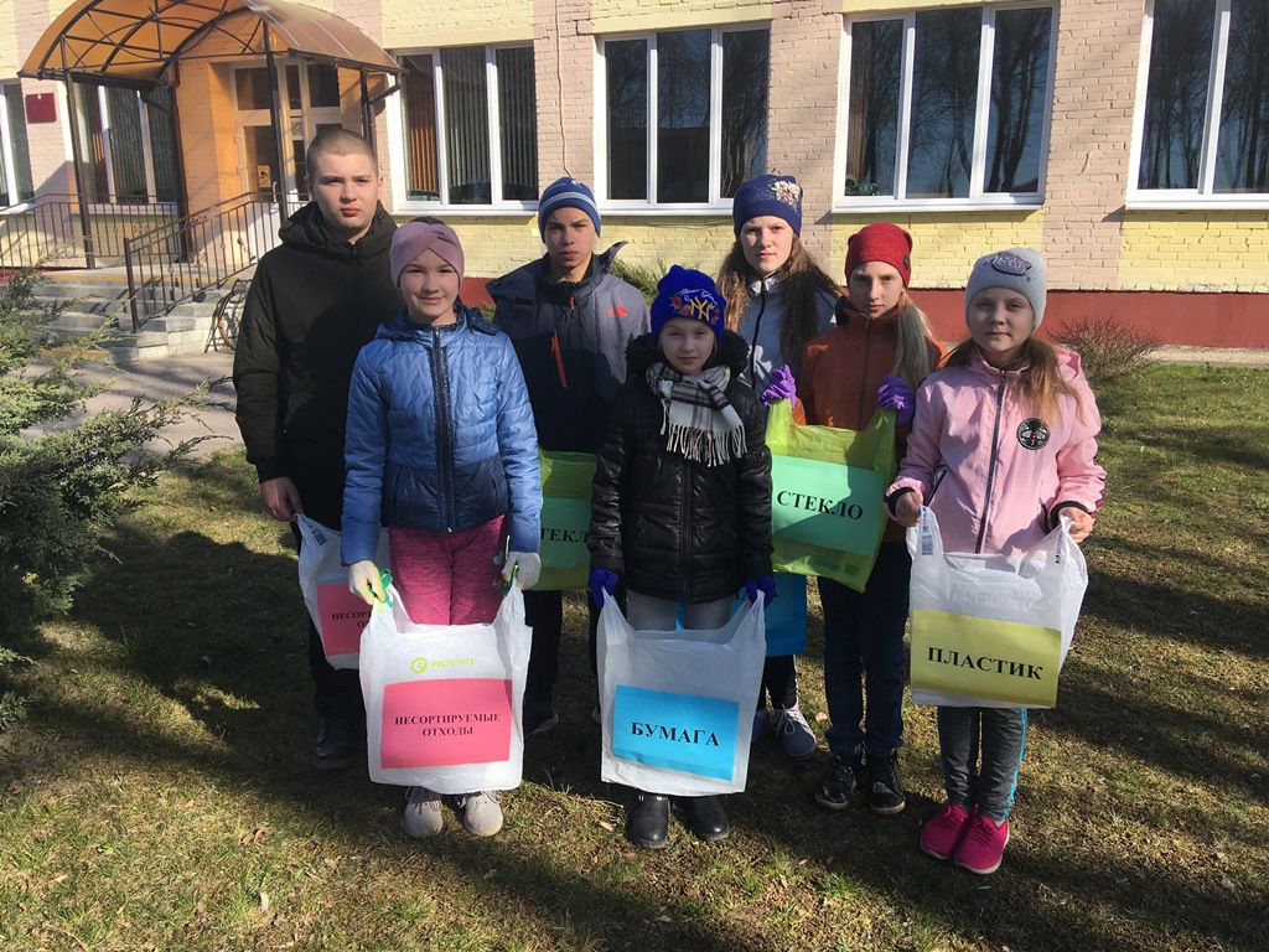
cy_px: 476
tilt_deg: -13.0
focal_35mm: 29
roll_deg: +1.1
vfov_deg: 48.2
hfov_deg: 61.7
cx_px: 634
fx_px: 1063
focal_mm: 4.15
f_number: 2.2
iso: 25
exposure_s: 1/999
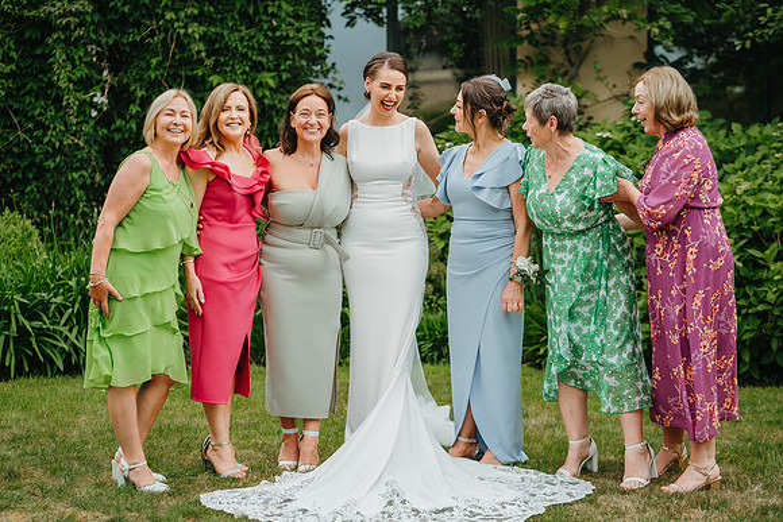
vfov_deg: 16.1
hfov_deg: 23.9
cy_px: 261
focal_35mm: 85
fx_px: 1849
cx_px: 392
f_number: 2.8
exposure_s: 1/640
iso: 200
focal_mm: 85
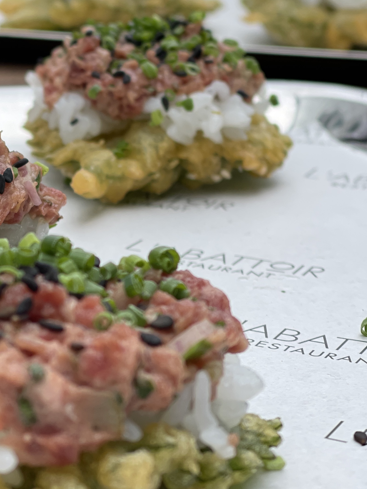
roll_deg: -1.5
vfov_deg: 16.1
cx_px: 47
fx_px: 1725
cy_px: 164
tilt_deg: -15.3
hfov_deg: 12.1
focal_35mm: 122
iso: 32
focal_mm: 7.5
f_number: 2.2
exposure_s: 1/669
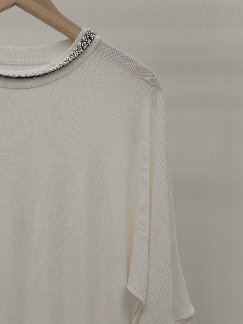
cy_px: 242
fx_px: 543
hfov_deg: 24.3
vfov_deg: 32.6
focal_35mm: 58
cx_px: 10
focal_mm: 4.75
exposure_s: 1/120
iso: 119
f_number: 1.8
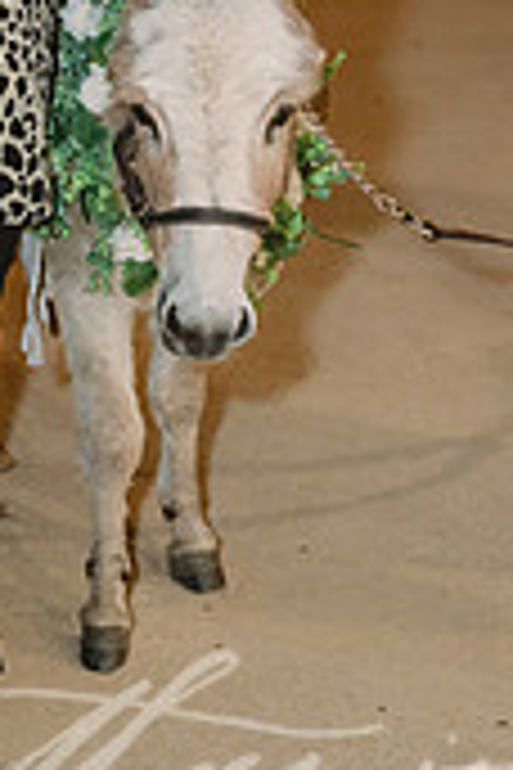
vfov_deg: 16.5
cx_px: 106
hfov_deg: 11.3
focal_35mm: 121
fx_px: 2586
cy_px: -45
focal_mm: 46
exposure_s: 1/100
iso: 2500
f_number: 2.8
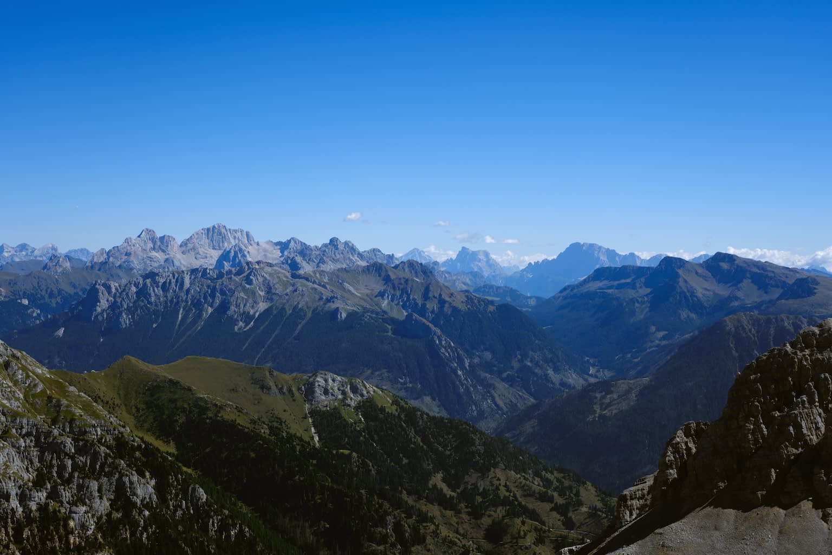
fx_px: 1155
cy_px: 278
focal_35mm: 50
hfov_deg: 39.6
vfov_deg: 27.0
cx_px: 416
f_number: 8
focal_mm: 33
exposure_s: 1/420
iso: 125
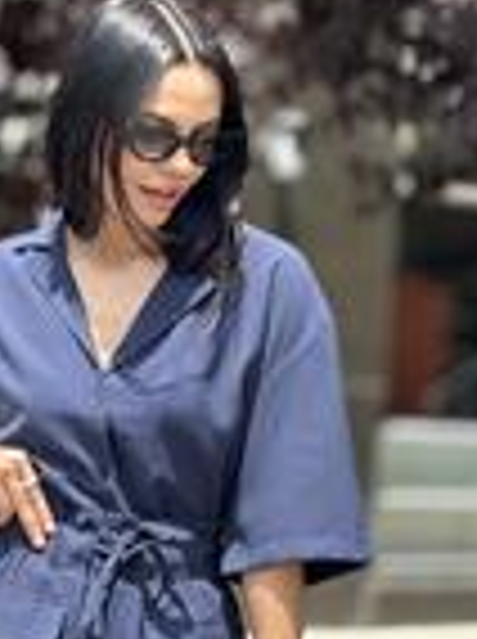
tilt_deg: +0.6
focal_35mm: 140
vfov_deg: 14.1
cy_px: 218
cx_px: 117
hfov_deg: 10.5
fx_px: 2580
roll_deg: -5.1
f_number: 1.78
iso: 80
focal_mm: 6.86
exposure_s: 1/2070
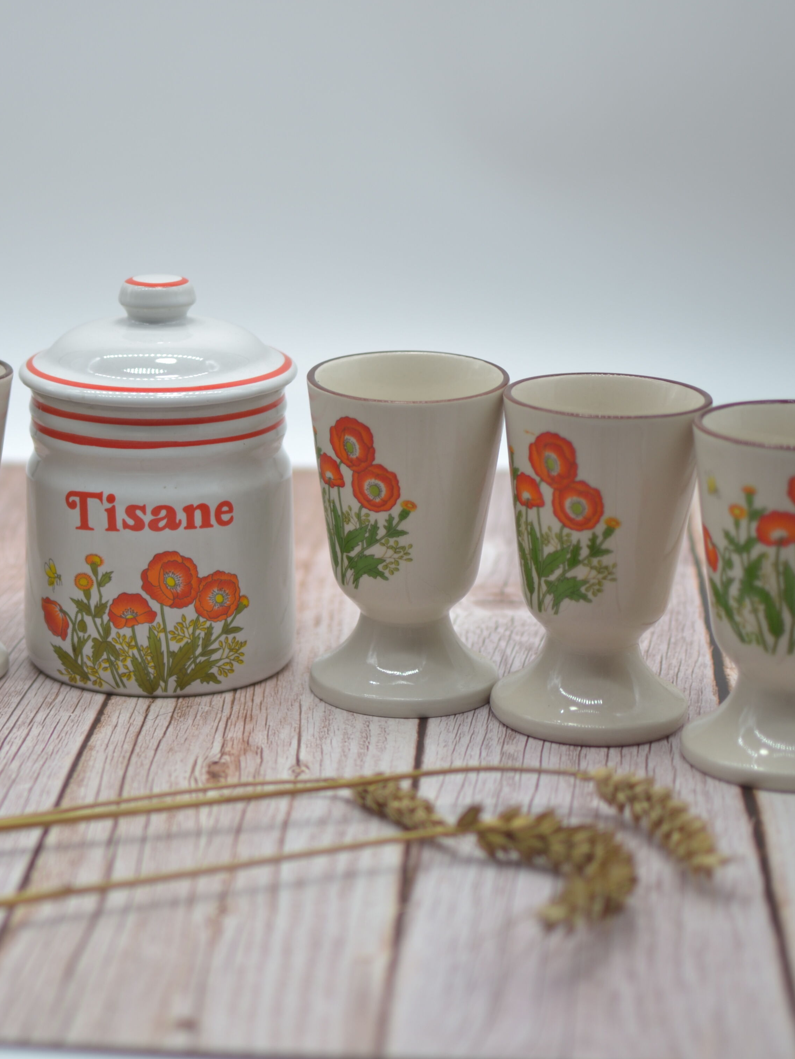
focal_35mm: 77
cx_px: 154
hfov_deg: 19.0
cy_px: 529
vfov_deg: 25.4
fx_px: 2349
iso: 100
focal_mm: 35
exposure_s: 1/500
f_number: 1.8
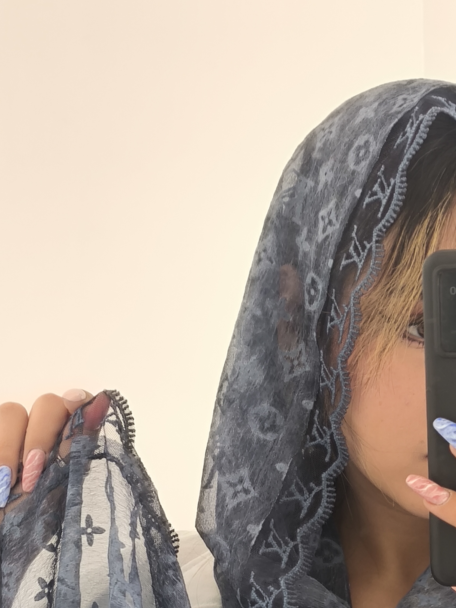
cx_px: 371
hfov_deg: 17.6
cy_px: 529
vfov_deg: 23.0
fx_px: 1457
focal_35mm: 83
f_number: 1.7
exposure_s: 1/50
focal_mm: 4.71
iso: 100
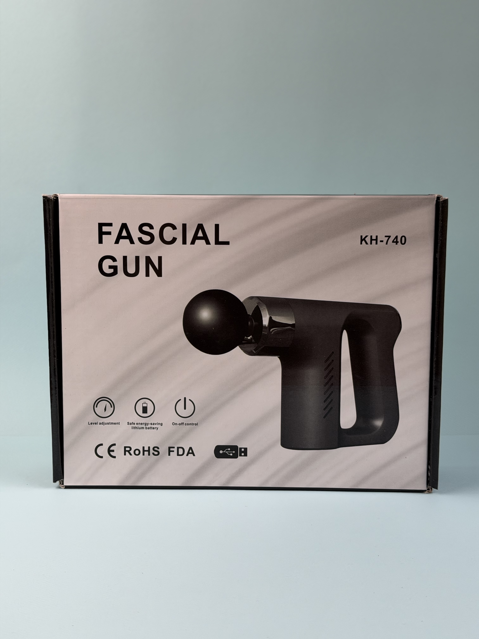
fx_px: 886
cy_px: 320
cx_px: 240
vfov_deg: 39.7
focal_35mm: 48
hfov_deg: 30.3
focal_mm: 6.76
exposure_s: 1/503
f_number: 1.78
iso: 64
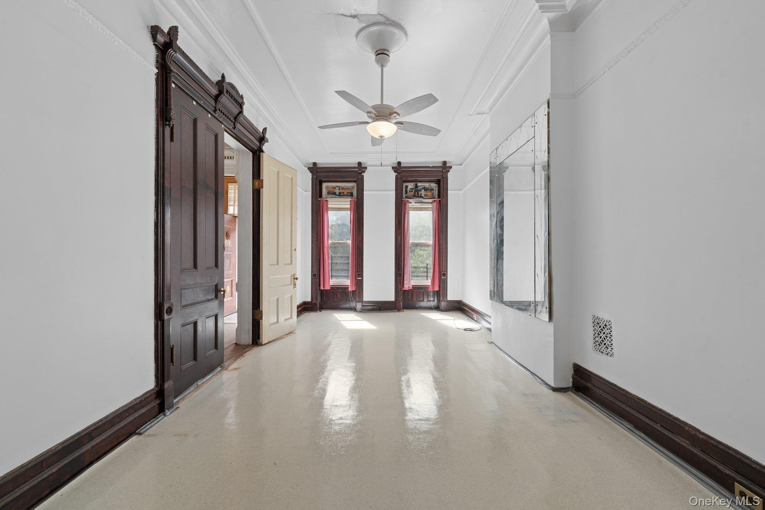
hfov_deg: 104.3
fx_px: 297
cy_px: 255
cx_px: 382
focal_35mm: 14
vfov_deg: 81.2
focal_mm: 14
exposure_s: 1/4
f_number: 9
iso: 125
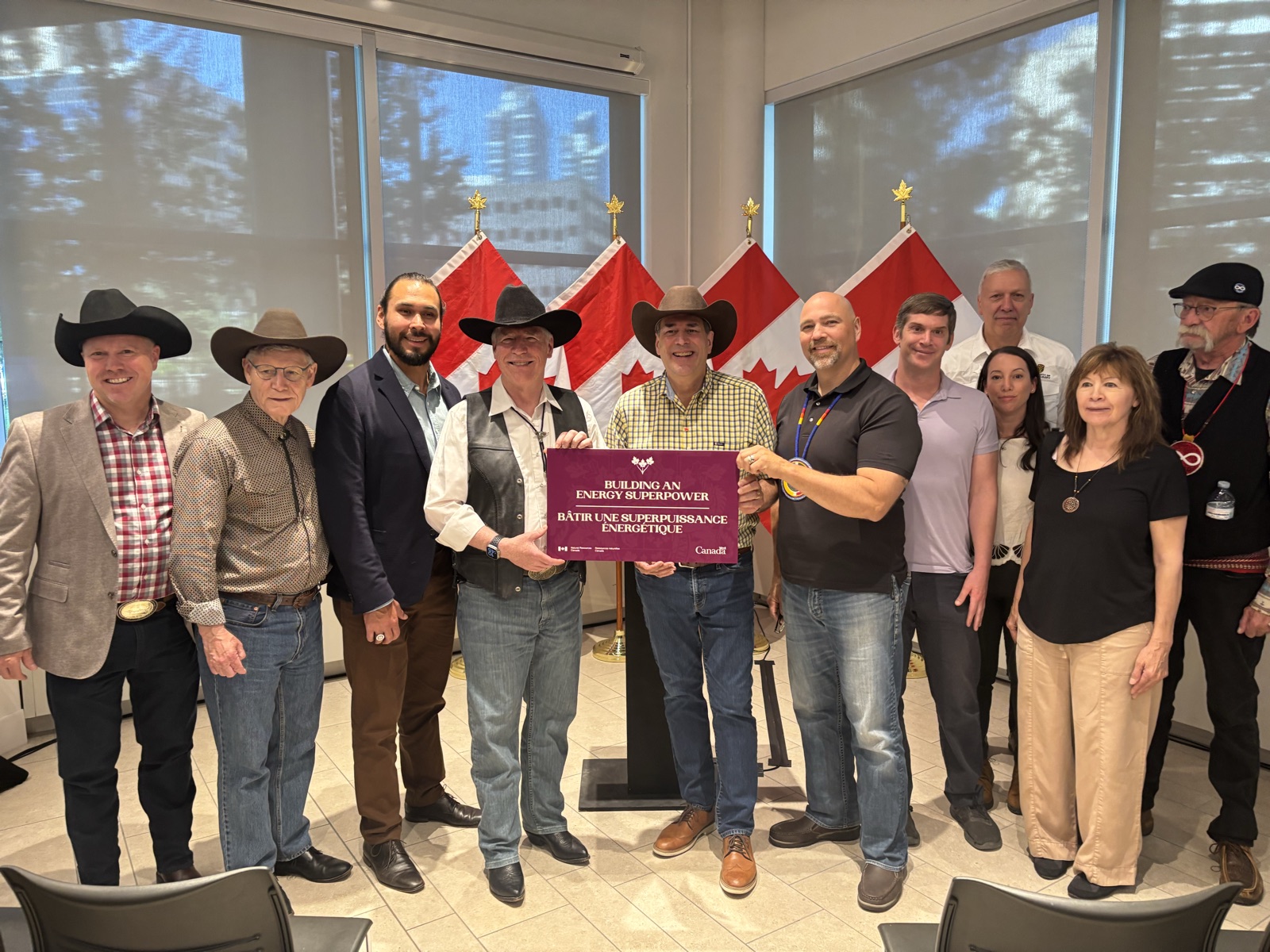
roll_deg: +0.8
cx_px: 635
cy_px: 476
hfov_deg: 67.3
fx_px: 954
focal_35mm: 26
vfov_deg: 53.1
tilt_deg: -6.7
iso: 200
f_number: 1.6
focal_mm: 5.96
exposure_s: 1/60
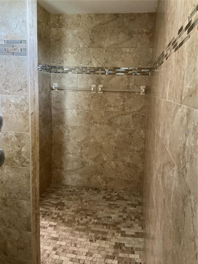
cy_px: 132
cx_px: 99
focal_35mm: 29
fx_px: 221
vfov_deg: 61.7
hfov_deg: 48.2
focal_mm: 3
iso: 250
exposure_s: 1/40
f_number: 1.8
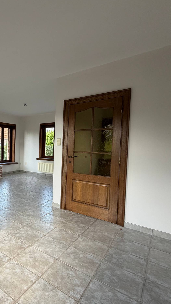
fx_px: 169
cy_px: 153
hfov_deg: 45.6
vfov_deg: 83.8
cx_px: 2
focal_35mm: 21
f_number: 2.2
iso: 64
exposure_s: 1/121
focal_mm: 2.22
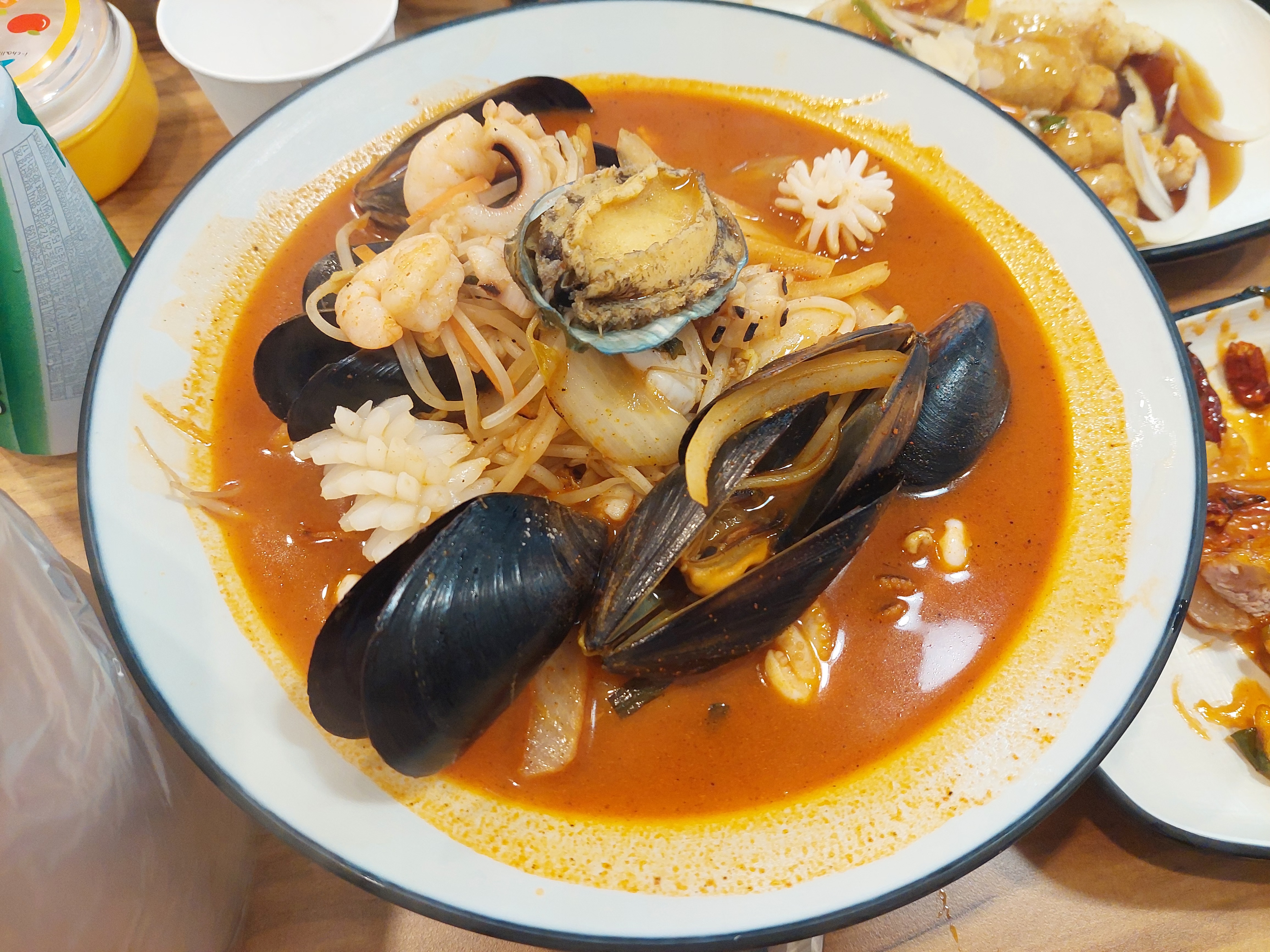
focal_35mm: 25
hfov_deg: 69.4
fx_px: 917
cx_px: 635
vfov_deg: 54.9
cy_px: 476
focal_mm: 5.23
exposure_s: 1/120
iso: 250
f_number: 1.8
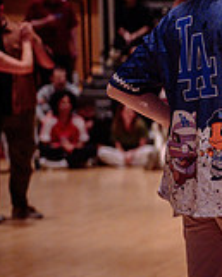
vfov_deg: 8.8
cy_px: 250
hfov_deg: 6.5
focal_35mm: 218
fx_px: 1789
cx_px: 634
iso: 1600
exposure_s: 1/320
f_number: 1.2
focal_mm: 50
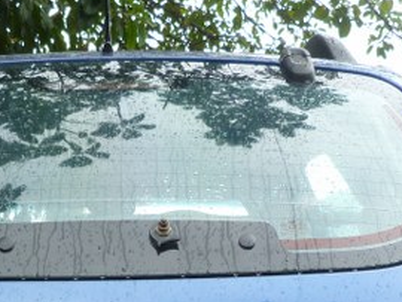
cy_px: 375
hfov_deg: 26.2
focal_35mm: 74
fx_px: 860
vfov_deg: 18.7
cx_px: 134
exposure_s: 1/125
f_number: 3.2
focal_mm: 4.5
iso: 80
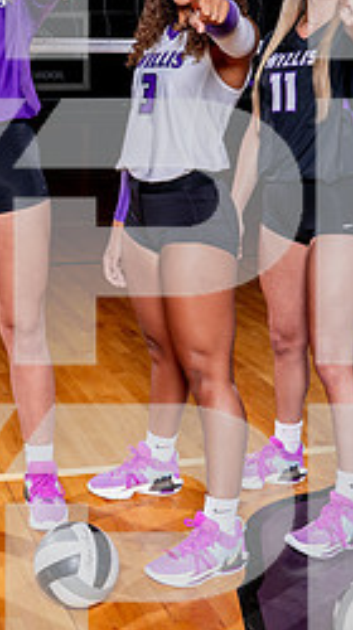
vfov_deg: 33.7
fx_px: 1035
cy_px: 233
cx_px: -35
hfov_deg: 18.6
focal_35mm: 62
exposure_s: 1/250
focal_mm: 24
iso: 100
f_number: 8
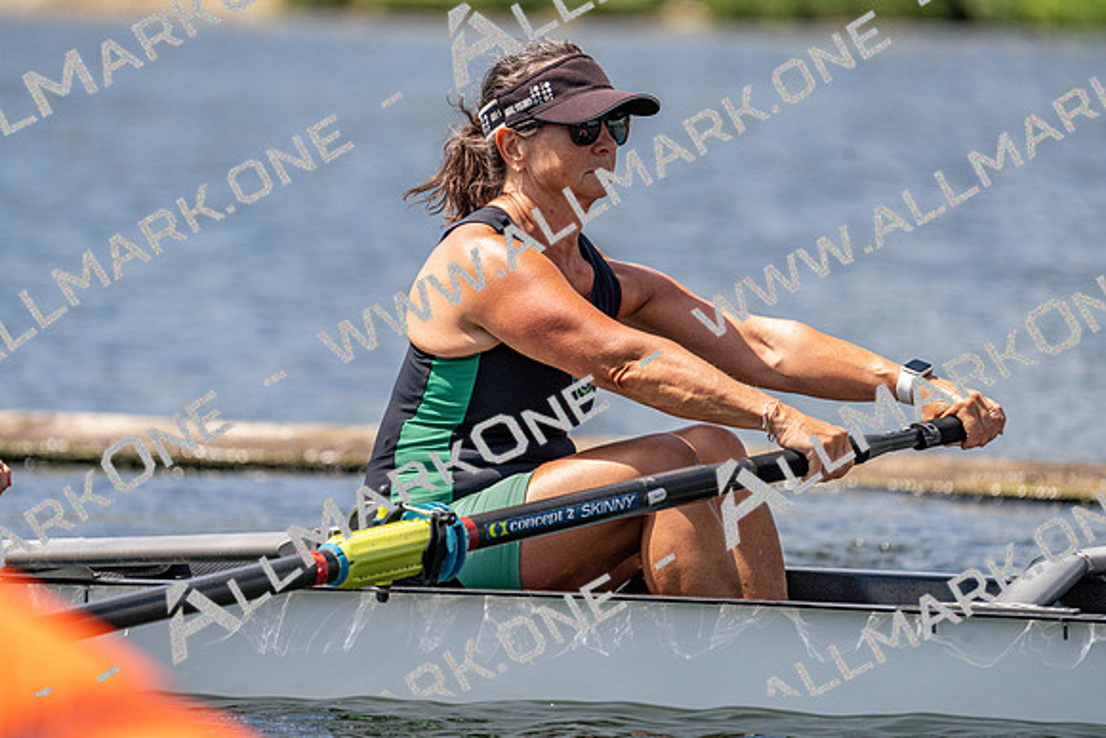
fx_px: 14442
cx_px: 553
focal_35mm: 470
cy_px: 369
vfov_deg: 2.9
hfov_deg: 4.4
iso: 320
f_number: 6.3
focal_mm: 470
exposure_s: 1/2000
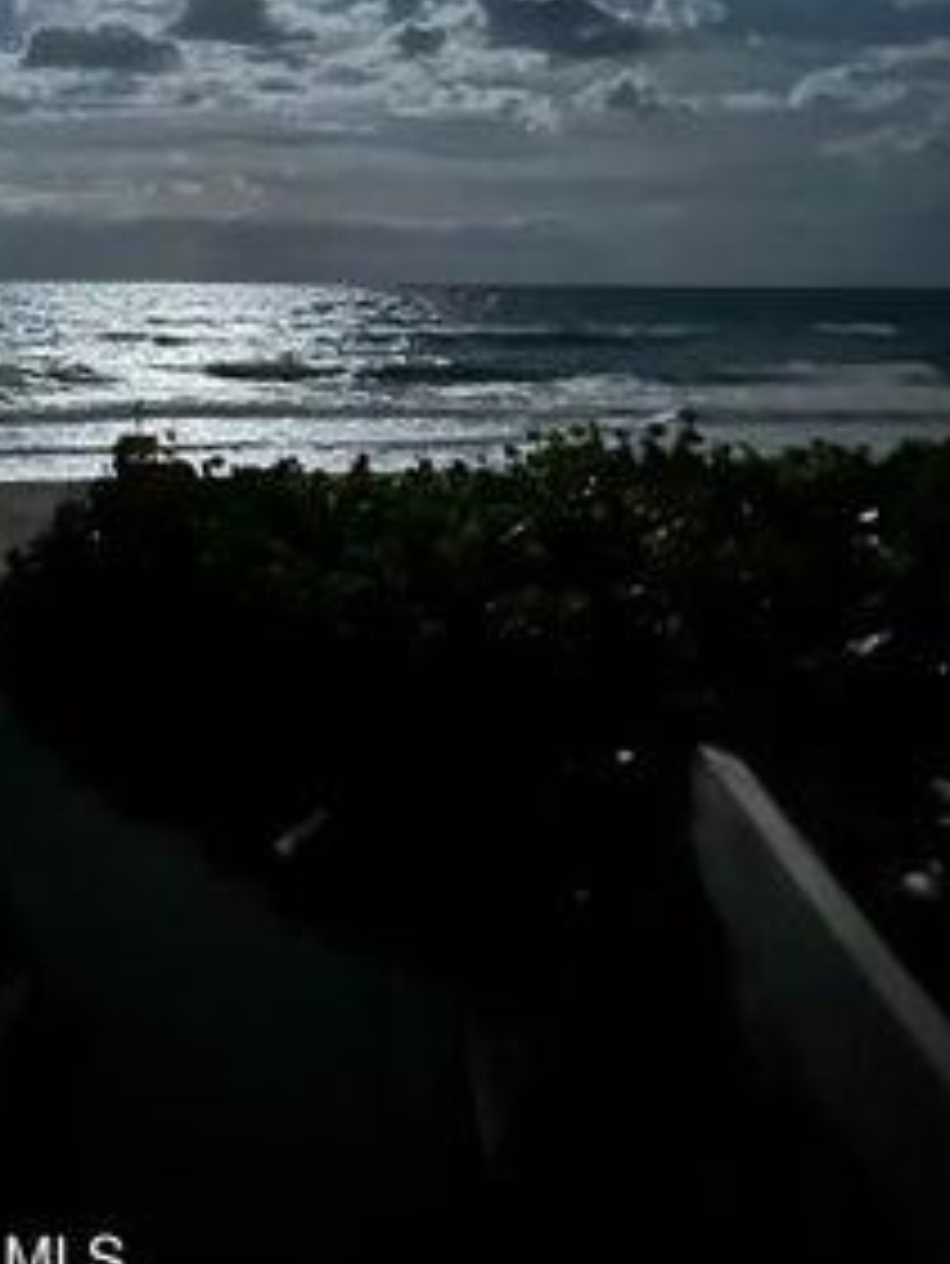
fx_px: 1499
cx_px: 248
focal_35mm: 41
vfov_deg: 43.9
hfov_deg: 34.5
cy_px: 279
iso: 5000
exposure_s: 1/9
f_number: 1.78
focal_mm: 6.86
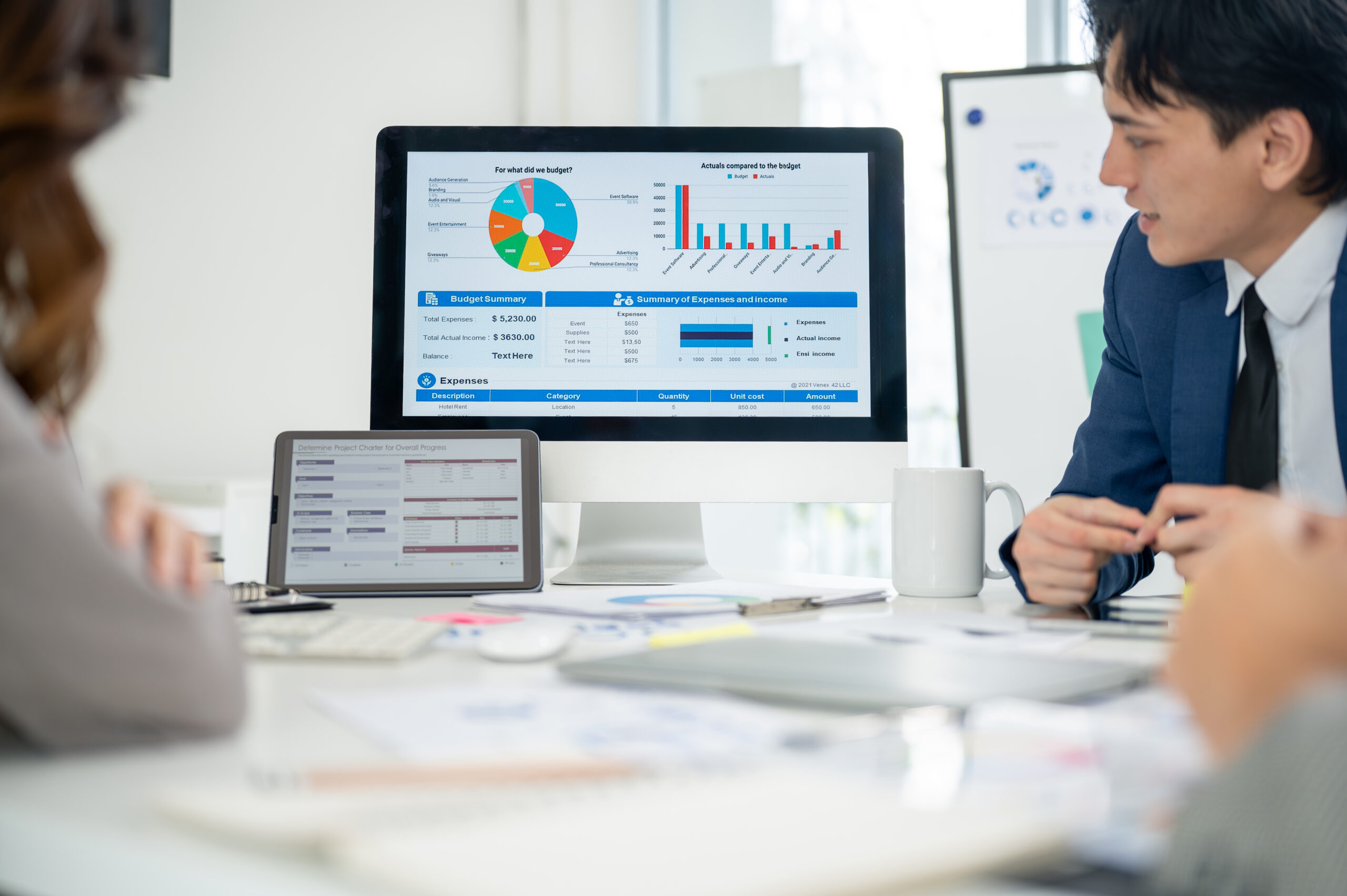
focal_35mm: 50
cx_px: 674
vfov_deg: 27.0
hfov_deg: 39.6
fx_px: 1869
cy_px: 448
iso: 250
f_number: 1.8
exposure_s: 1/640
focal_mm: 50
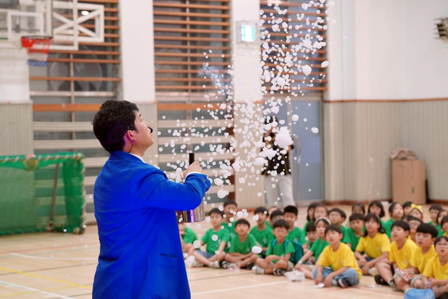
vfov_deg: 17.1
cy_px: 150
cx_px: 224
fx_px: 995
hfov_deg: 25.4
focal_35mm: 80
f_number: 4
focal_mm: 80
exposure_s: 1/160
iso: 2000
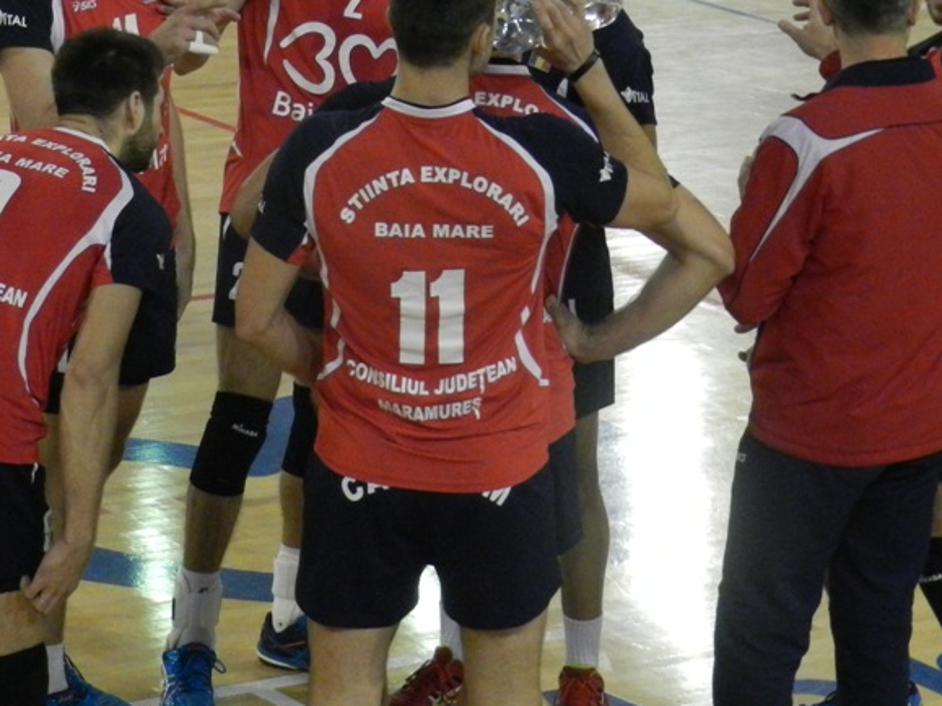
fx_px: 4761
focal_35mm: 175
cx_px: 332
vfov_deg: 8.5
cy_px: 184
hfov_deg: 11.3
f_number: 4.6
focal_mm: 17.7
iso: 800
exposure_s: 1/100
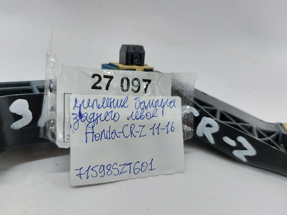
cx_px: 144
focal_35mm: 24
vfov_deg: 56.8
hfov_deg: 71.6
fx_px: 199
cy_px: 108
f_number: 1.8
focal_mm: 5.23
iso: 64
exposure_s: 1/50
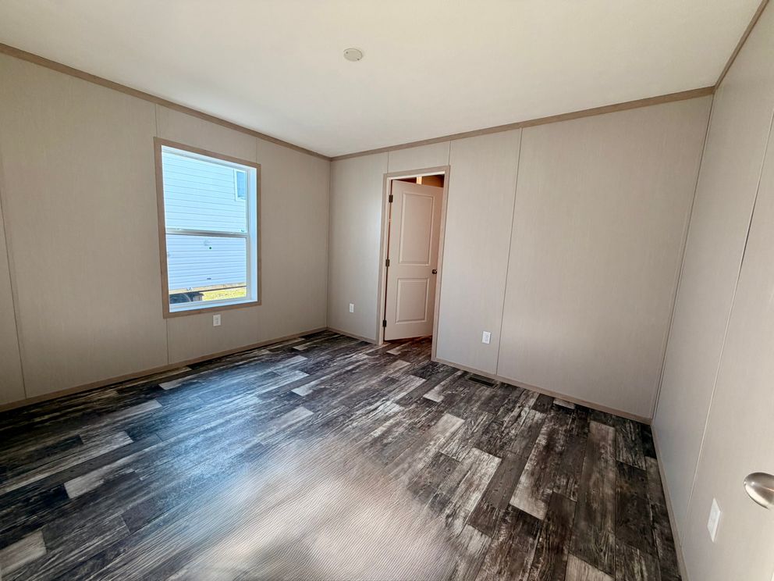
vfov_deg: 85.7
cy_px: 290
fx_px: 313
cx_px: 387
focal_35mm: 14
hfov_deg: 102.1
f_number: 2.2
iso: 125
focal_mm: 2.22
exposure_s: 1/120
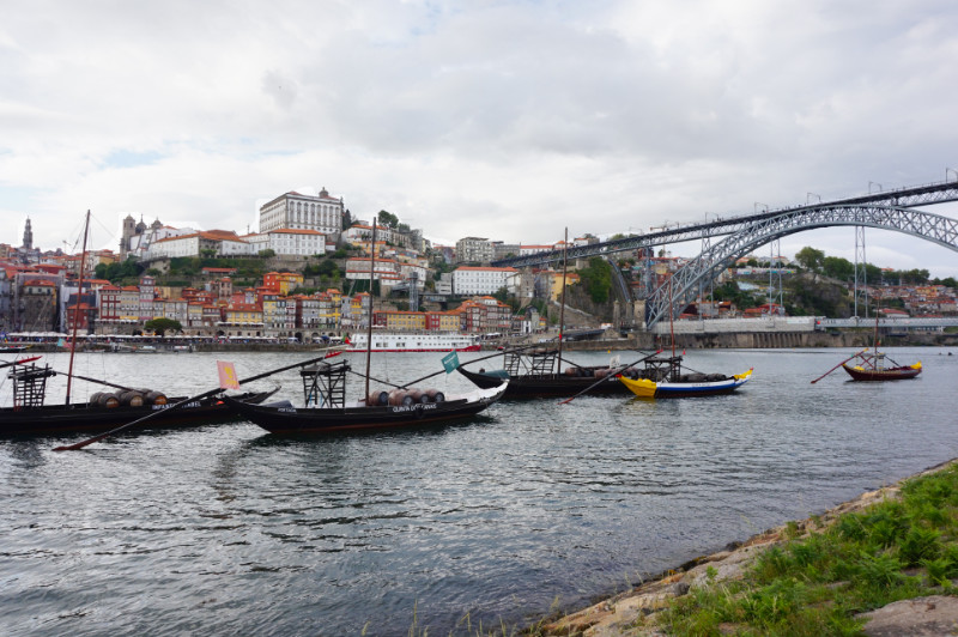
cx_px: 479
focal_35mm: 24
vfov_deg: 53.1
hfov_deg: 73.8
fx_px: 638
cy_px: 318
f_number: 10
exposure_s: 1/80
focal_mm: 16
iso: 100
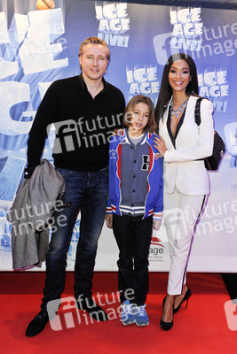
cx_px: 118
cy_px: 177
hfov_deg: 35.1
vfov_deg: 50.7
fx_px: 375
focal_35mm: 38
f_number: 5.6
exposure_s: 1/200
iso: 1600
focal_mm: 38
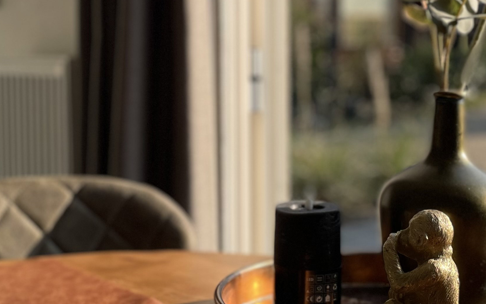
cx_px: 286
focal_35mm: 67
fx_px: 887
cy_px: 96
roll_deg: +1.0
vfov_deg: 19.4
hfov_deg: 30.6
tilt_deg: -3.8
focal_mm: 4.2
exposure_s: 1/1715
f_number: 1.6
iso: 50
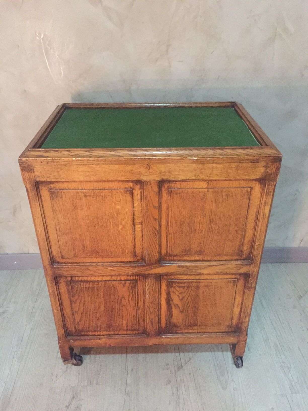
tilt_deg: -32.2
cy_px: 206
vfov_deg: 61.7
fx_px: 344
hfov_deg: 48.2
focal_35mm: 29
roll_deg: -2.0
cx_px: 154
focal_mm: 4.15
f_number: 2.2
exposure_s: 1/17
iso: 500
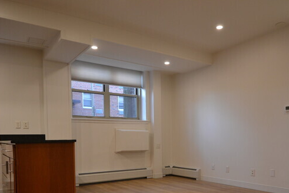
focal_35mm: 30
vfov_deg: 42.7
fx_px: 239
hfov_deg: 62.0
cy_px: 144
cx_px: 168
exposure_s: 1/25
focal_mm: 13
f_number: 3.8
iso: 400
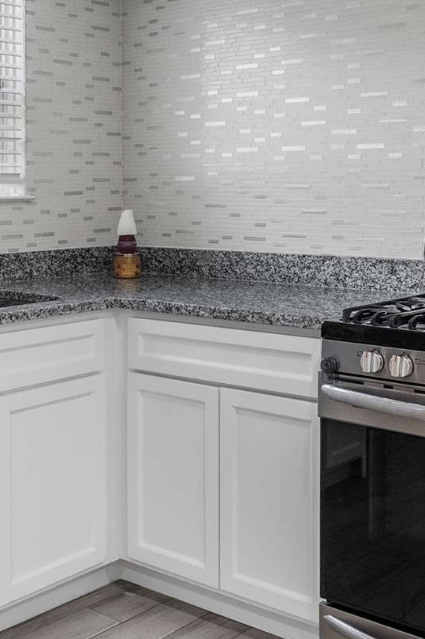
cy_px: 192
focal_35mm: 51
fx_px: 903
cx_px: 190
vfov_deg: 38.3
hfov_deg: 26.5
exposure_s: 1/1.25
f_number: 9
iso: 250
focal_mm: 12.8
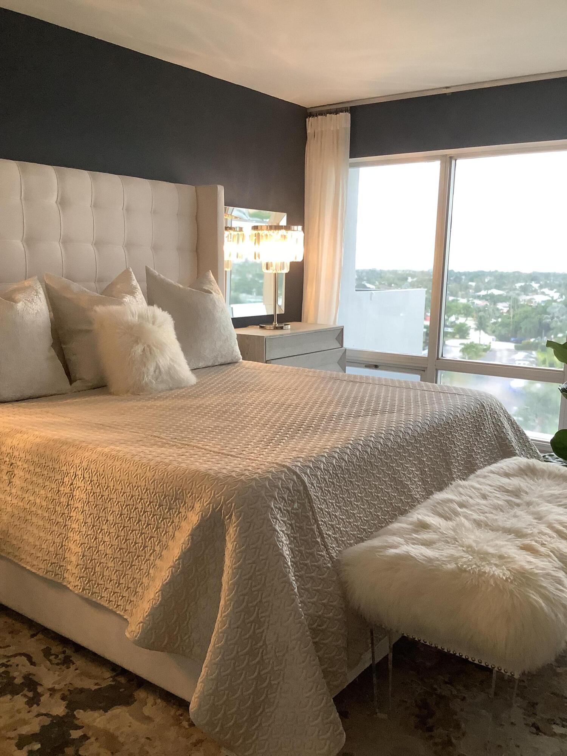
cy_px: 378
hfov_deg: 45.4
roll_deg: -1.9
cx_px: 284
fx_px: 677
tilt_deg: -8.9
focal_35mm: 31
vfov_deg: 58.4
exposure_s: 1/60
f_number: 2.4
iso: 125
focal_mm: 3.3
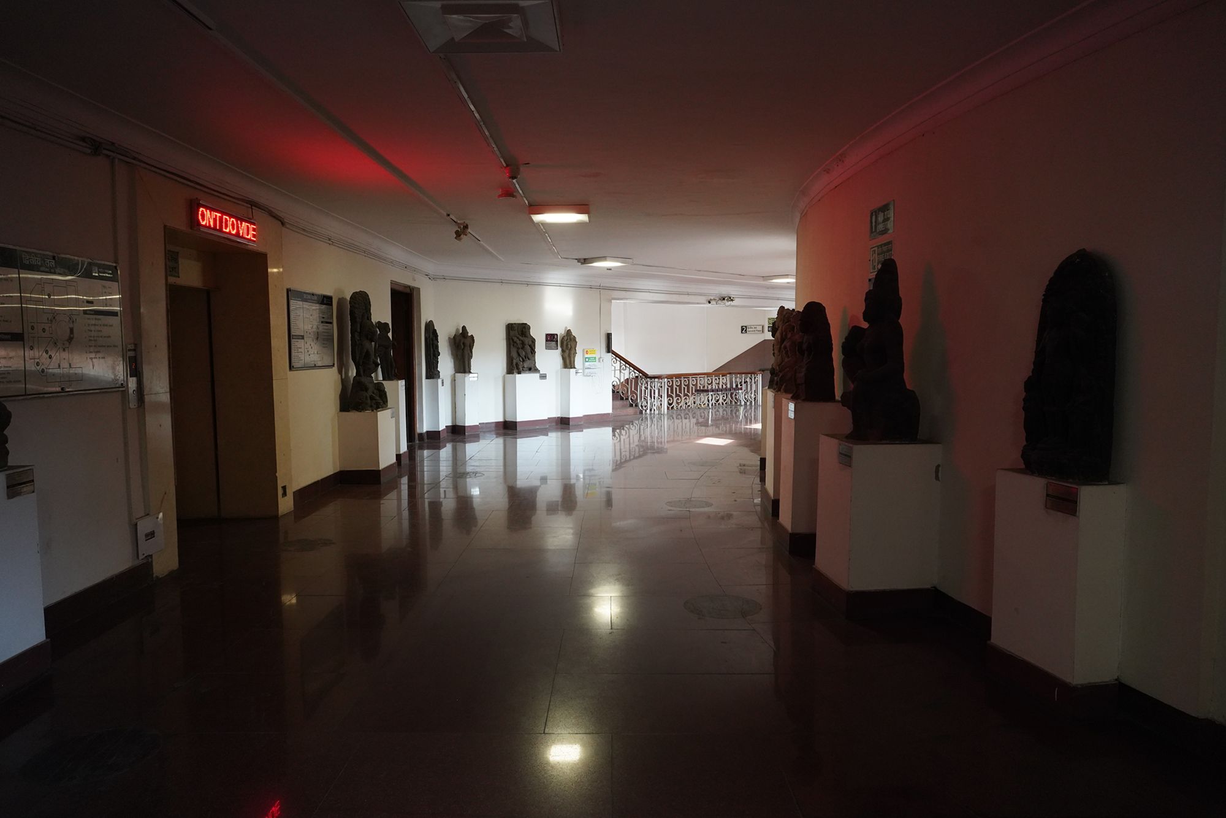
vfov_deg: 53.1
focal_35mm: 24
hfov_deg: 73.7
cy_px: 409
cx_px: 613
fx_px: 817
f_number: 5.6
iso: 3200
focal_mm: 24
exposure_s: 1/80
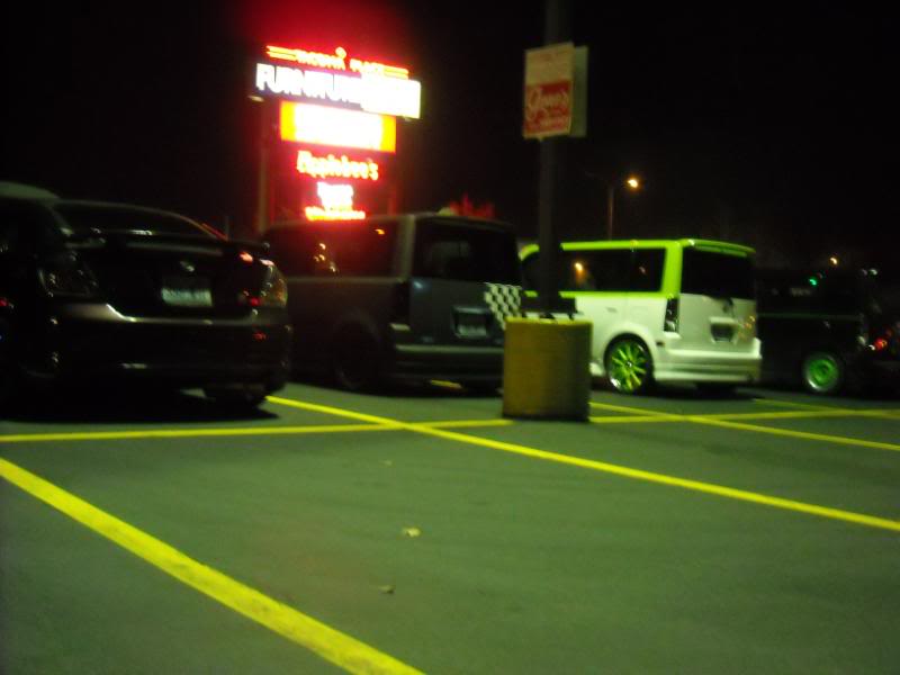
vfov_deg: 32.9
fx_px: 1144
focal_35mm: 44
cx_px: 450
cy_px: 338
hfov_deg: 42.9
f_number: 3.1
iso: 800
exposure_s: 1/8
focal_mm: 7.1
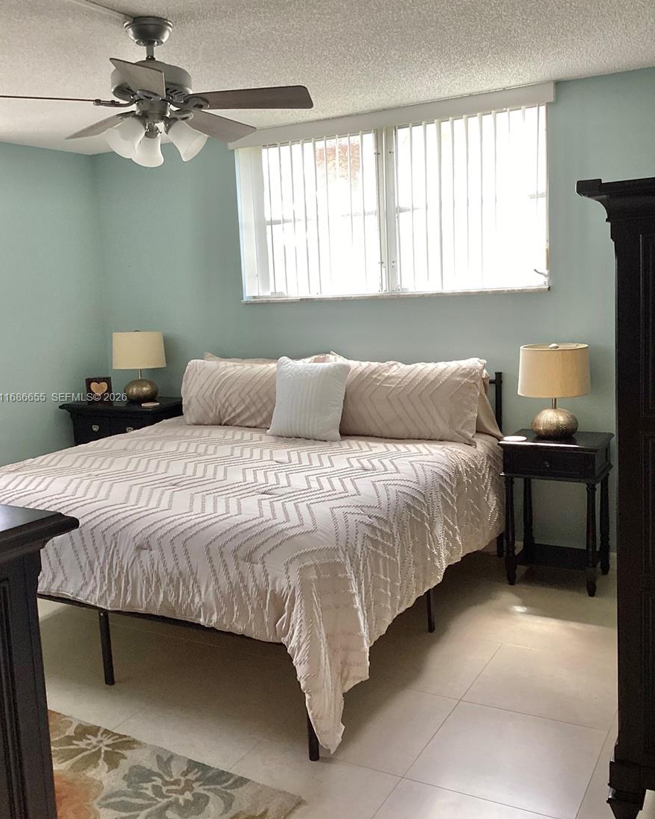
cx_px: 325
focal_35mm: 33
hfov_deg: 44.5
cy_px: 398
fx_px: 800
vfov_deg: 54.2
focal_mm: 3.3
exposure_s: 1/60
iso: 100
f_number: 2.4
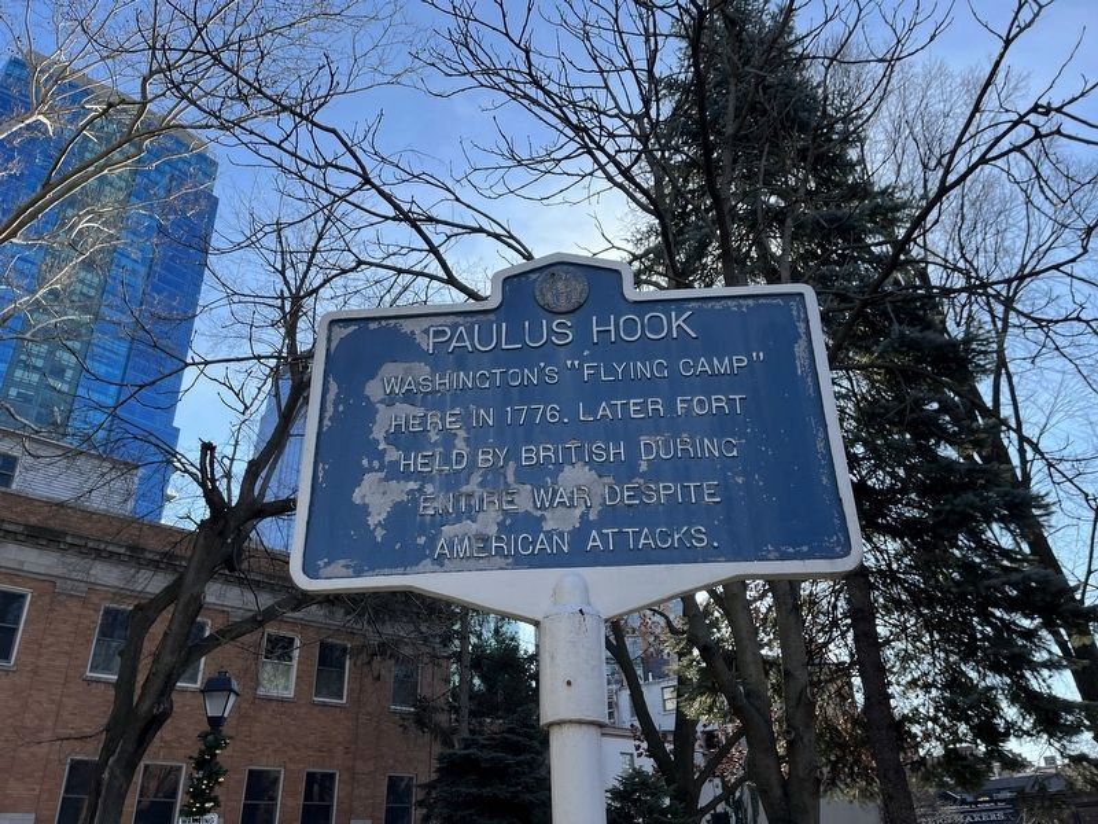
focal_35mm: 26
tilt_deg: +26.4
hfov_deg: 67.3
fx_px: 825
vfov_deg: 53.1
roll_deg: +2.1
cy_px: 412
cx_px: 549
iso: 50
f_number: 1.6
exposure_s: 1/1325
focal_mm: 5.1
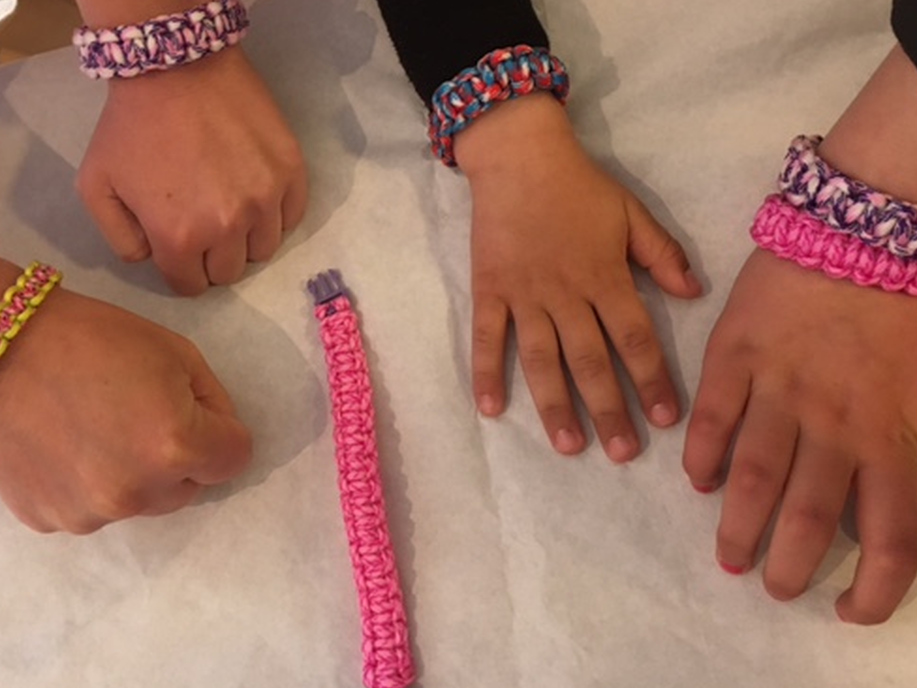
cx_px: 393
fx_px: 1007
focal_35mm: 38
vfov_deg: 37.5
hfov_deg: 48.8
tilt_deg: -71.8
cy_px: 261
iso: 200
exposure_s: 1/20
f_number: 2.2
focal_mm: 4.15
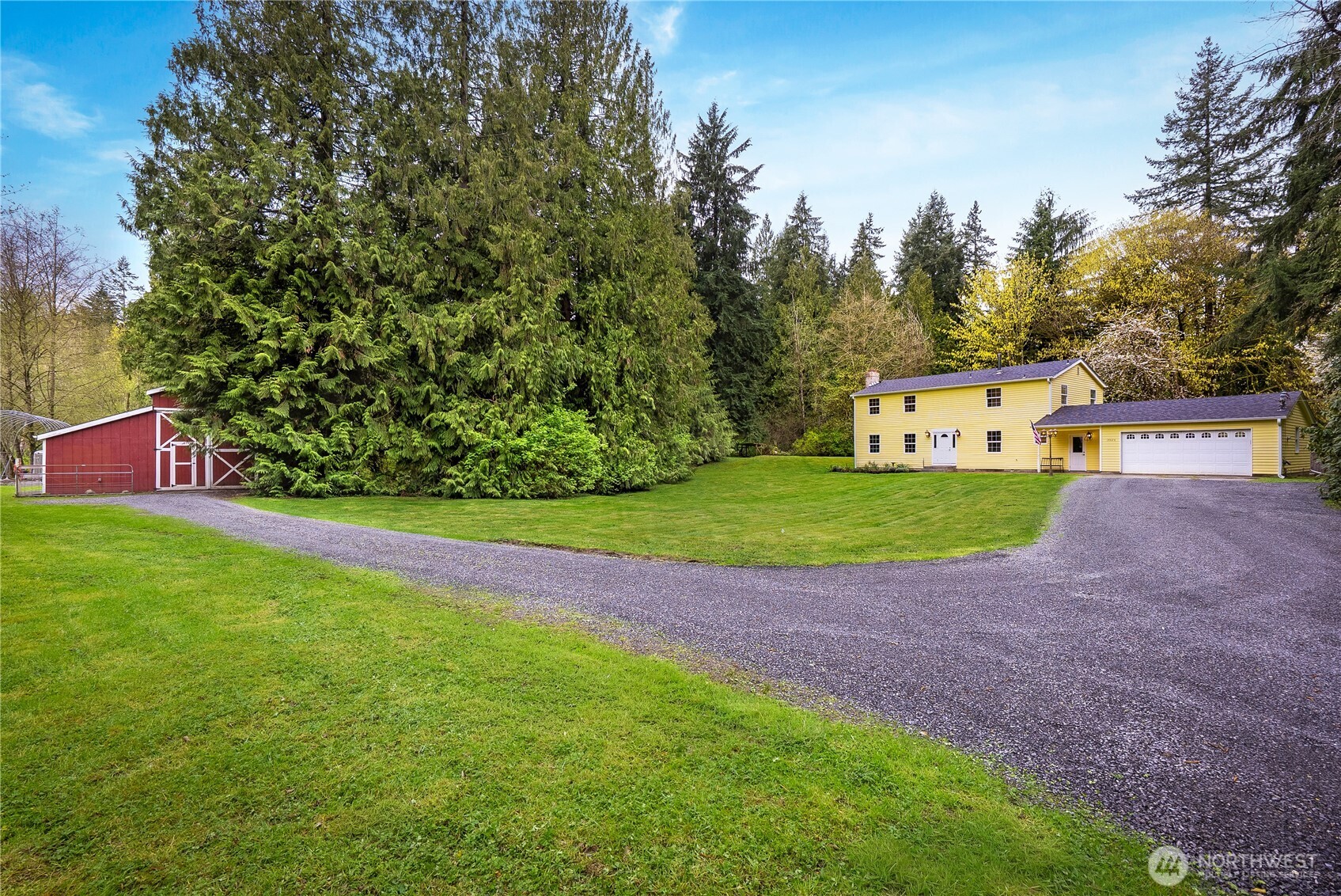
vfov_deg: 73.8
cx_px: 670
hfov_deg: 96.7
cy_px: 448
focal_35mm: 16
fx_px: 596
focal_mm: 16
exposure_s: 1/125
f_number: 8
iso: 400
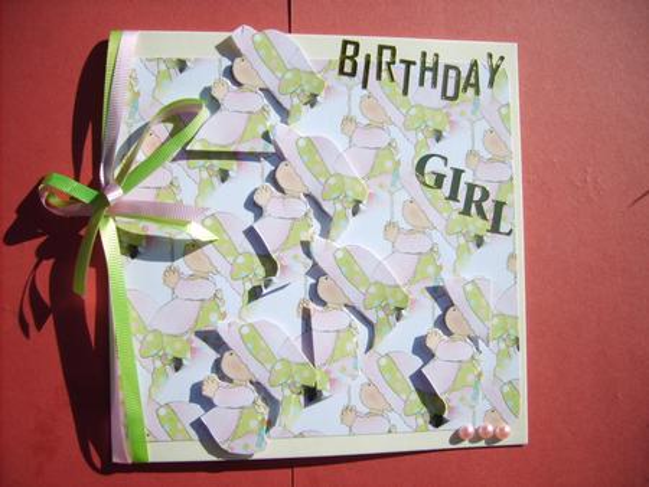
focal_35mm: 35
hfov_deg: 52.6
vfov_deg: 40.7
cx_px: 324
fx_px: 657
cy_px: 244
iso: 50
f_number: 7.1
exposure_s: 1/250
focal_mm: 5.8
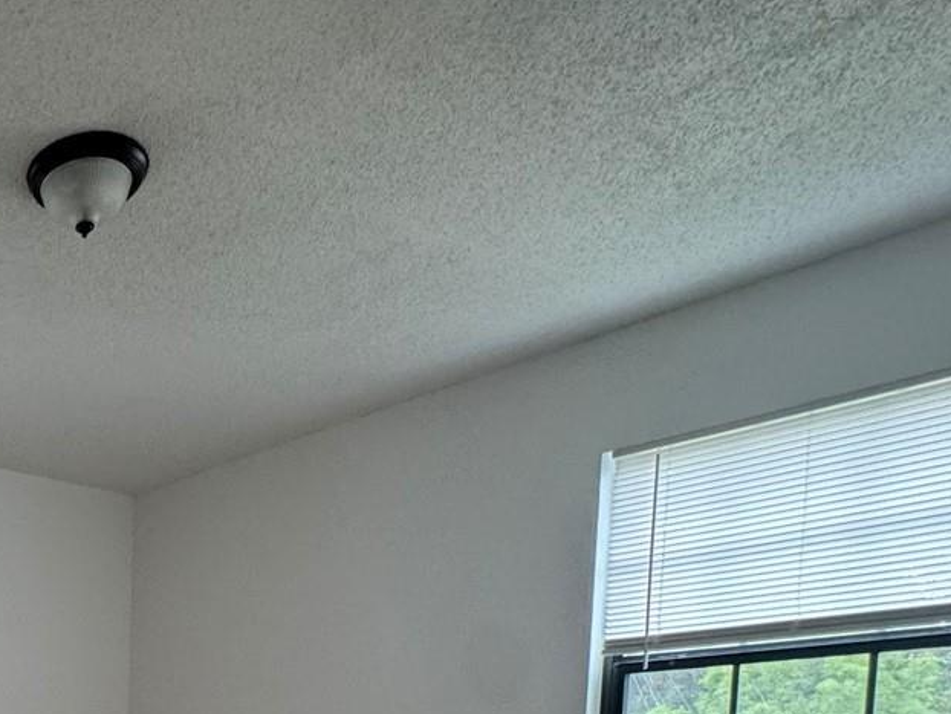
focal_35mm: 36
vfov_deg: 32.1
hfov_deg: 40.4
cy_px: 882
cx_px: -119
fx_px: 989
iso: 200
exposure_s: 1/60
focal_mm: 2.22
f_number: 2.2
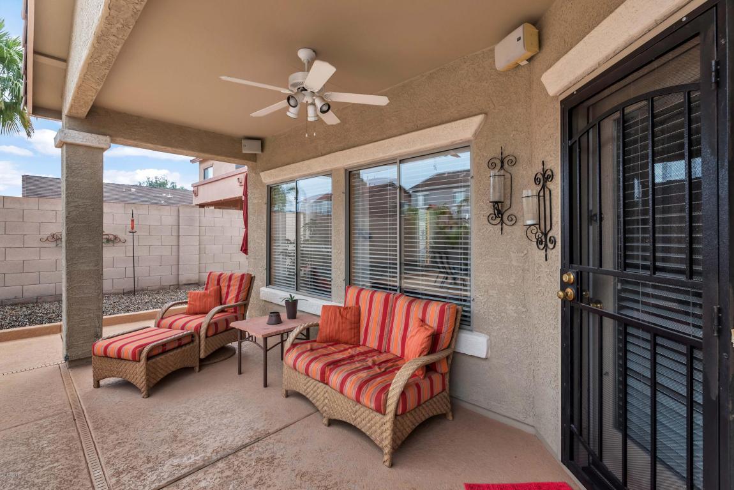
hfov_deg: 100.4
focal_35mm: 15
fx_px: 306
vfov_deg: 77.3
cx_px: 367
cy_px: 245
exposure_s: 1/200
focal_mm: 15
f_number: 7.1
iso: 400
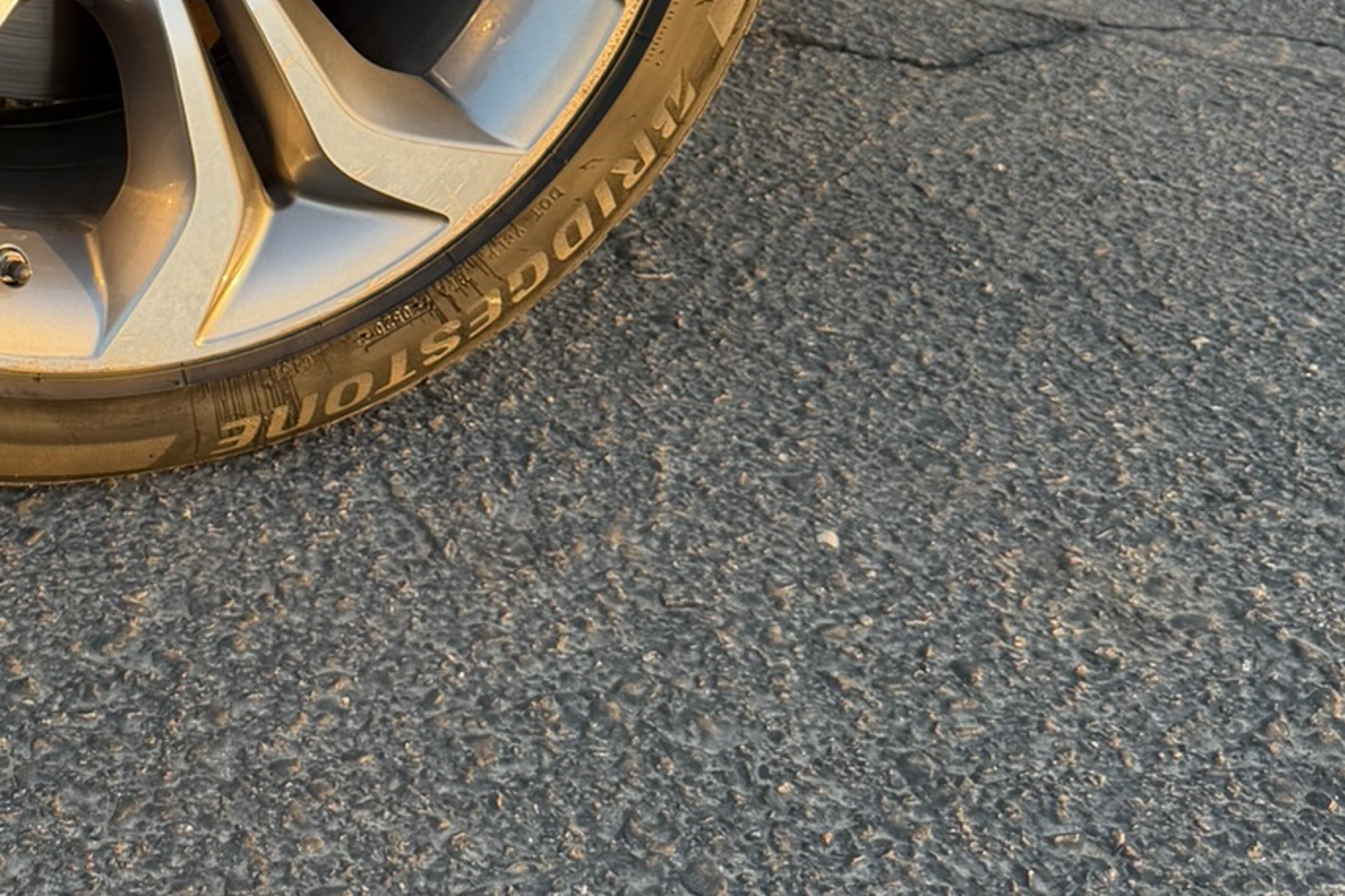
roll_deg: +0.2
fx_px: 2241
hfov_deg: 32.1
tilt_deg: -21.3
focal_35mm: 60
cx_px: 185
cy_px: -87
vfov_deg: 21.5
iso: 80
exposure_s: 1/171
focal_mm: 6.76
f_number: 1.78
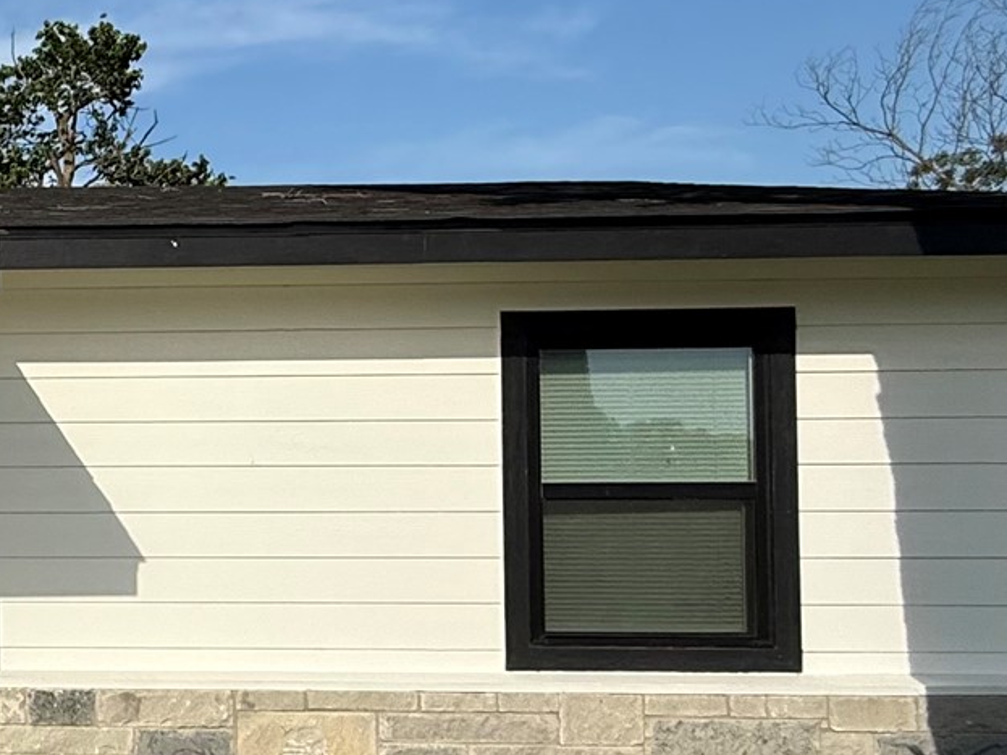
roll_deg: +0.1
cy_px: 470
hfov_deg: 31.2
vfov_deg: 31.4
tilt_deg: +1.4
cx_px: -325
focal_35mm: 46
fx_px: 1338
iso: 50
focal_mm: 2.22
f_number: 2.2
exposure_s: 1/4149
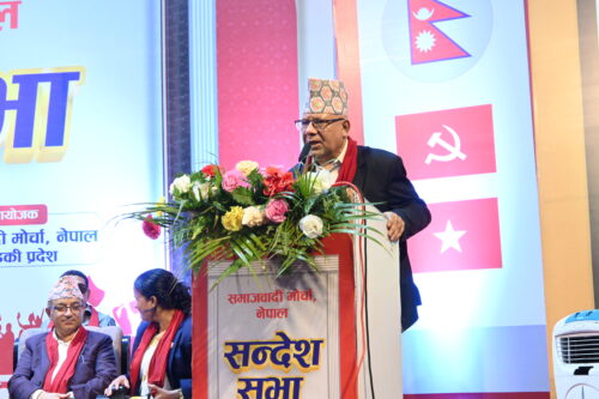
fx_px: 1247
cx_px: 300
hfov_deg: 27.0
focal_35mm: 75
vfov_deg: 18.2
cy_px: 200
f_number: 6.3
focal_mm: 50
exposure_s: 1/80
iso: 4500
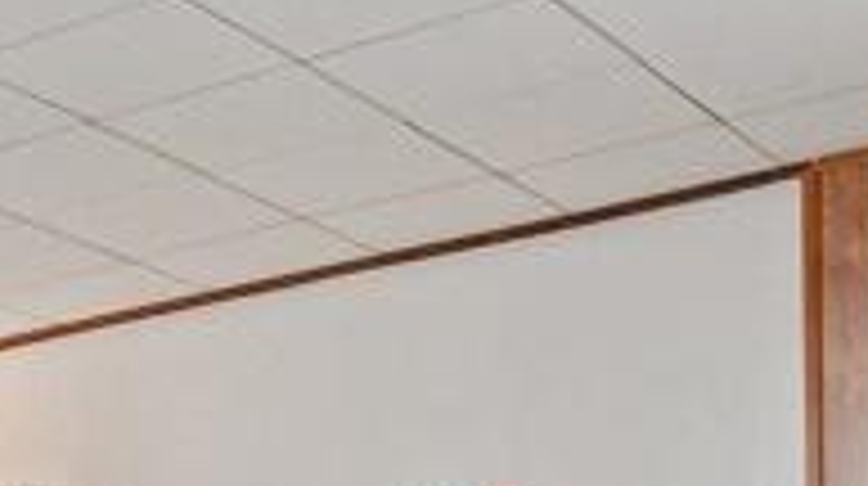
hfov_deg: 20.5
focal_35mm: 89
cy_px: 936
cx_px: -436
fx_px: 2046
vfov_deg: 12.2
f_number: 8
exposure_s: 1/8
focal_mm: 16
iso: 400
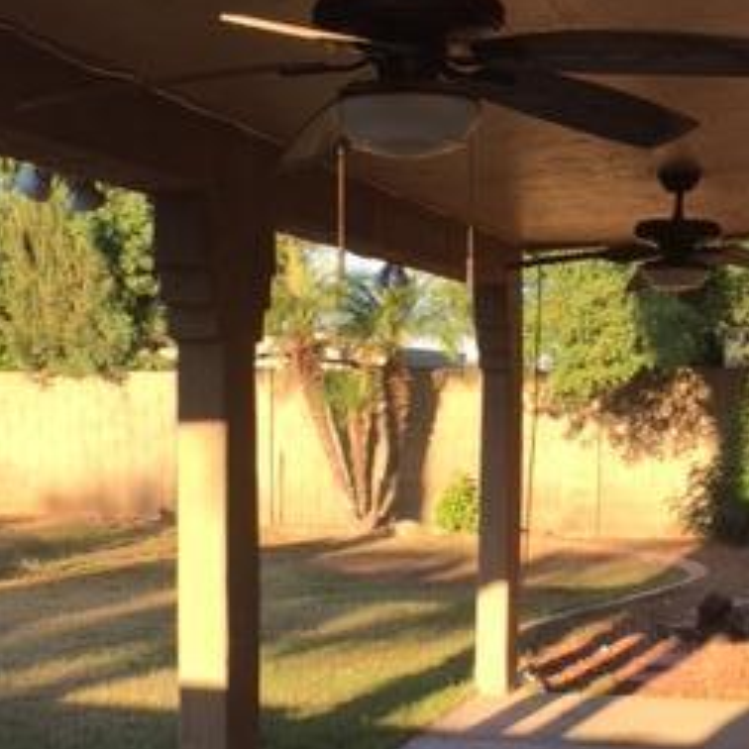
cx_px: 372
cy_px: 535
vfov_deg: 26.2
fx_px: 1591
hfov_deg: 26.5
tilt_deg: -3.5
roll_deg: +1.7
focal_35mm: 65
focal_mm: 4.15
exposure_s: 1/494
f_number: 2.2
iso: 32
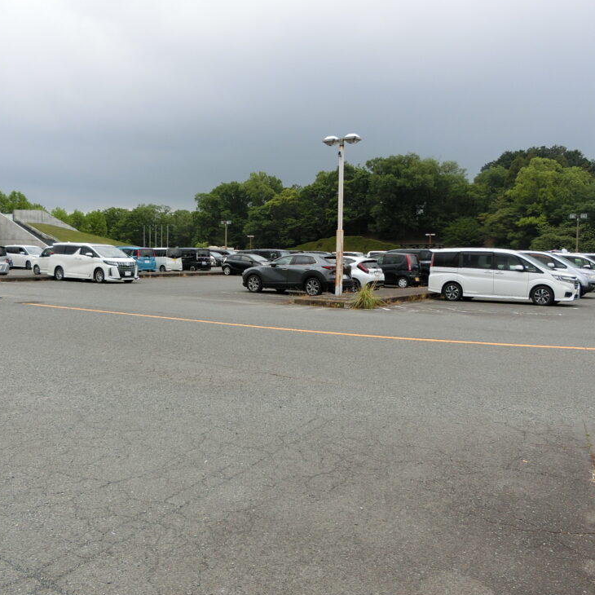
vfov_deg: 52.5
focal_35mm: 31
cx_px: 275
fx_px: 603
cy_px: 284
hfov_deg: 52.5
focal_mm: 4.5
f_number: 3.5
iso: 80
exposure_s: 1/250
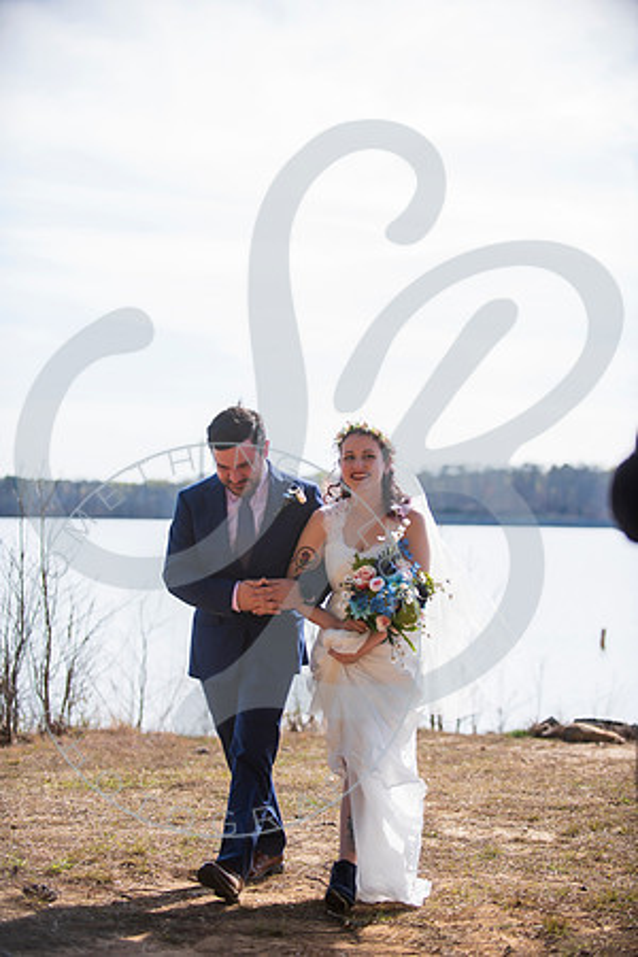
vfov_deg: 28.8
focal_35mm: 70
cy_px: 478
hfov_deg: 19.5
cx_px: 319
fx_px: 1861
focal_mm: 70
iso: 100
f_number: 2.8
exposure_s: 1/800
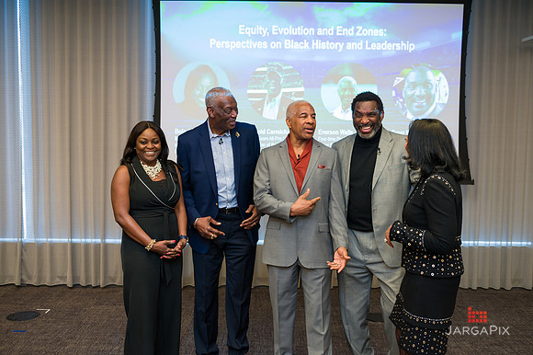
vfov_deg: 35.0
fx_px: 562
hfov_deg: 50.7
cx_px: 266
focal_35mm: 38
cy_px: 178
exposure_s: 1/200
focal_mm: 38
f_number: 4
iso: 640
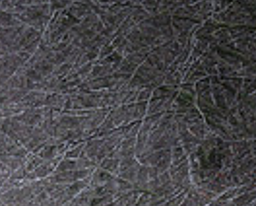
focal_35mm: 1042
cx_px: -241
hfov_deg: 1.9
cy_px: 406
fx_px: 7907
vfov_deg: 1.5
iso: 400
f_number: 5
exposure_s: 1/1000
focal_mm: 145
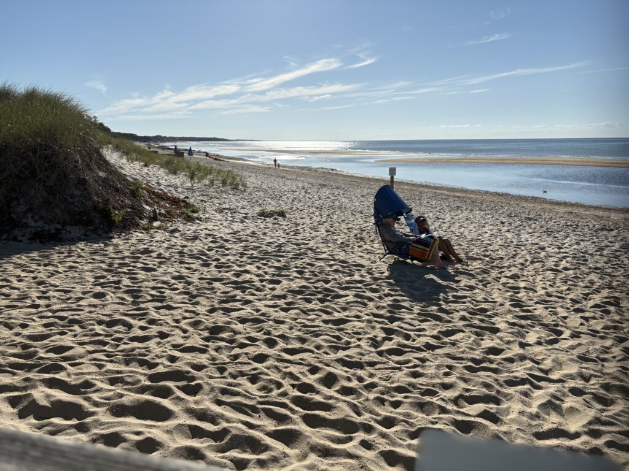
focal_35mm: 26
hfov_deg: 67.3
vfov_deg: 53.1
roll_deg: +0.6
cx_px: 314
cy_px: 236
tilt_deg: -11.0
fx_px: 472
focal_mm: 5.96
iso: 50
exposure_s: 1/7813
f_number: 1.6
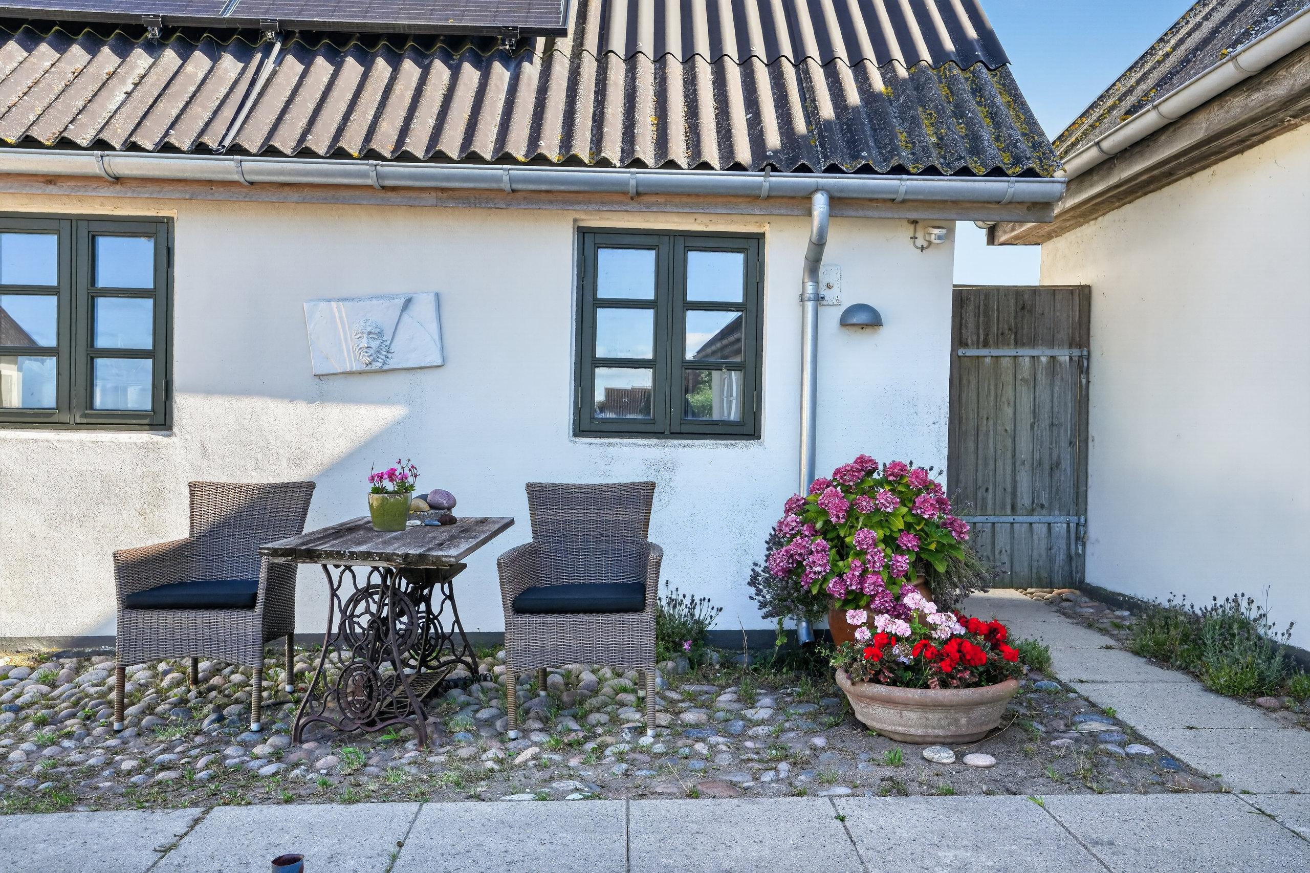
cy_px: 436
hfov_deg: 63.7
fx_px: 1055
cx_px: 655
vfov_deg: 45.0
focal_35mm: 29
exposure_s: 1/125
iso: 400
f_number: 8
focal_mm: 29
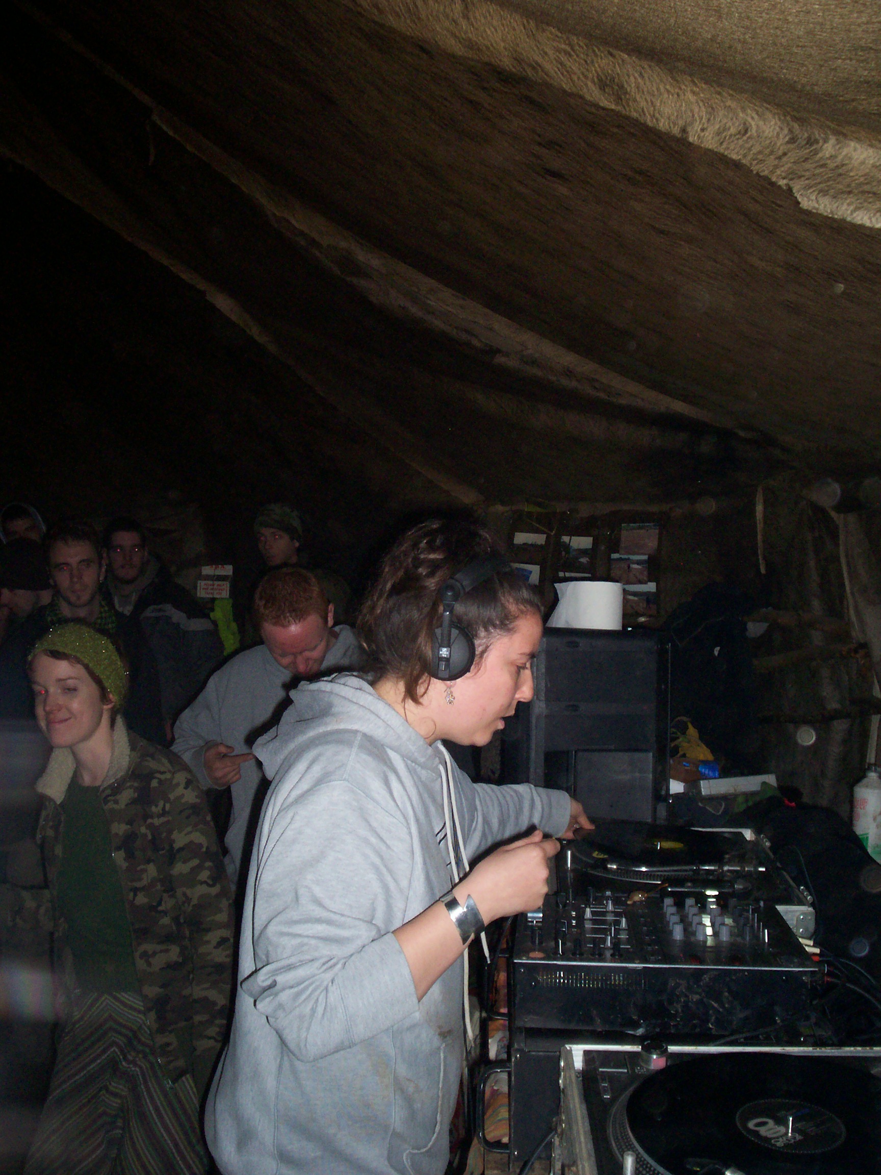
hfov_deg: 39.7
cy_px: 588
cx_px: 440
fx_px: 1222
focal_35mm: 36
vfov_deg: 51.4
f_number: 4.5
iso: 140
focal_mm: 5.9
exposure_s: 1/64
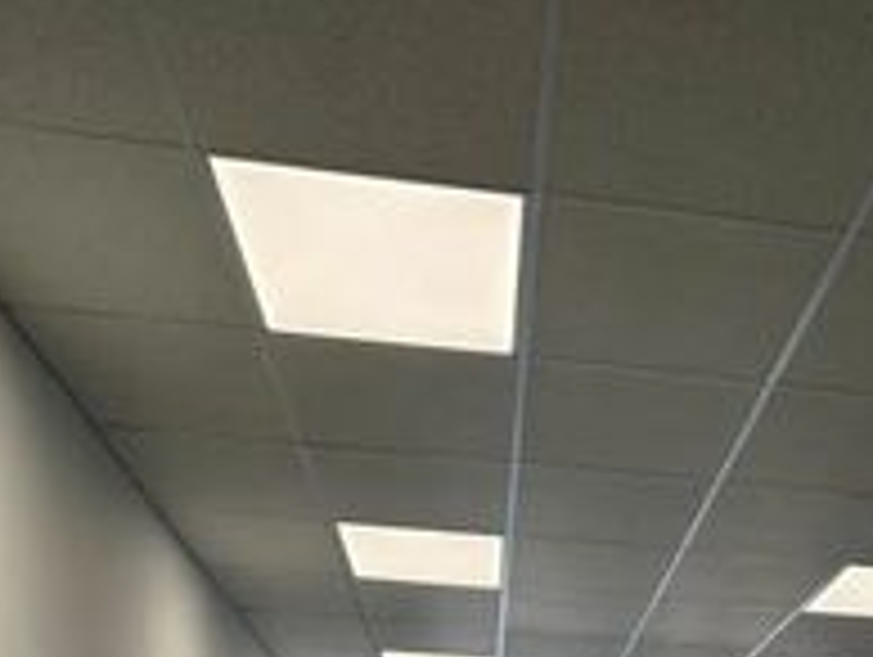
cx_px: 1116
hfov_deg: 22.3
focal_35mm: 79
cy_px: 972
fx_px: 1995
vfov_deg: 17.0
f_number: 1.78
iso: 100
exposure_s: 1/294
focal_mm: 6.76
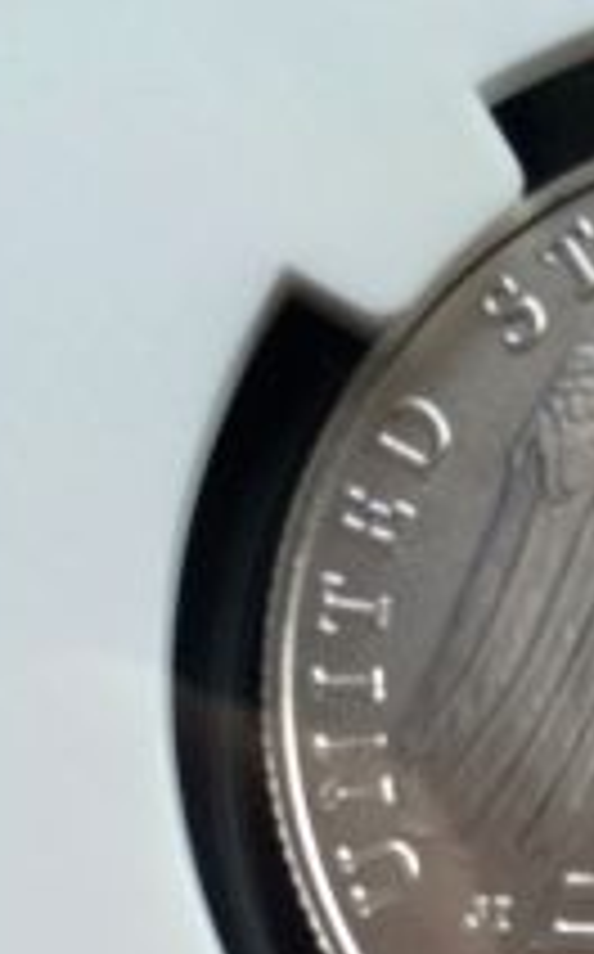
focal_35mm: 90
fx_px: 2337
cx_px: 896
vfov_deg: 21.2
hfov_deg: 13.6
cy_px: 1197
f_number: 2.2
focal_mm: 4.12
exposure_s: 1/30
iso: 40
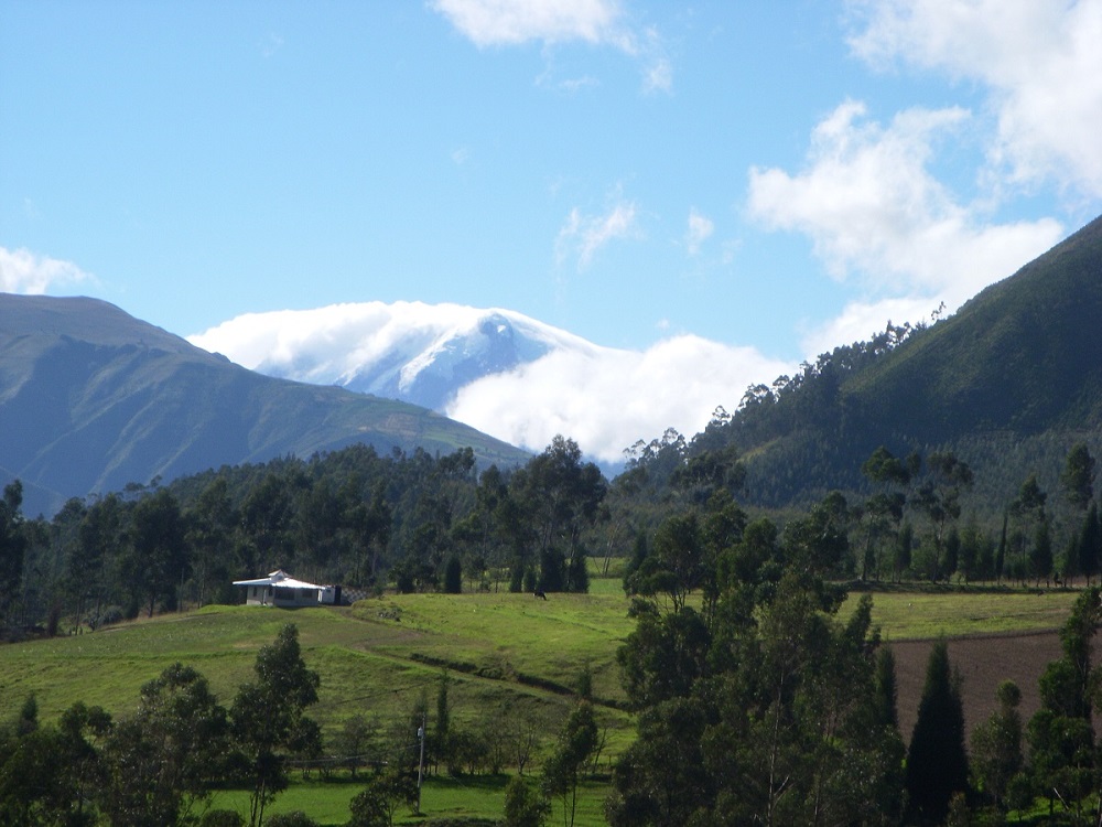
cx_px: 551
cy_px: 414
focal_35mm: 114
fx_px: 3629
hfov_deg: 17.3
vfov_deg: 13.0
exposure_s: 1/200
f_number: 8.4
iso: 100
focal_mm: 18.9
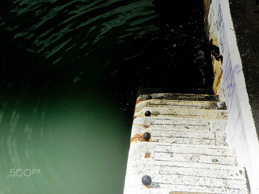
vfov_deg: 30.3
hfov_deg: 39.7
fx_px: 359
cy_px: 97
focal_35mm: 48
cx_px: 130
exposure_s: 1/500
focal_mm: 8.5
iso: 64
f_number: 5.6
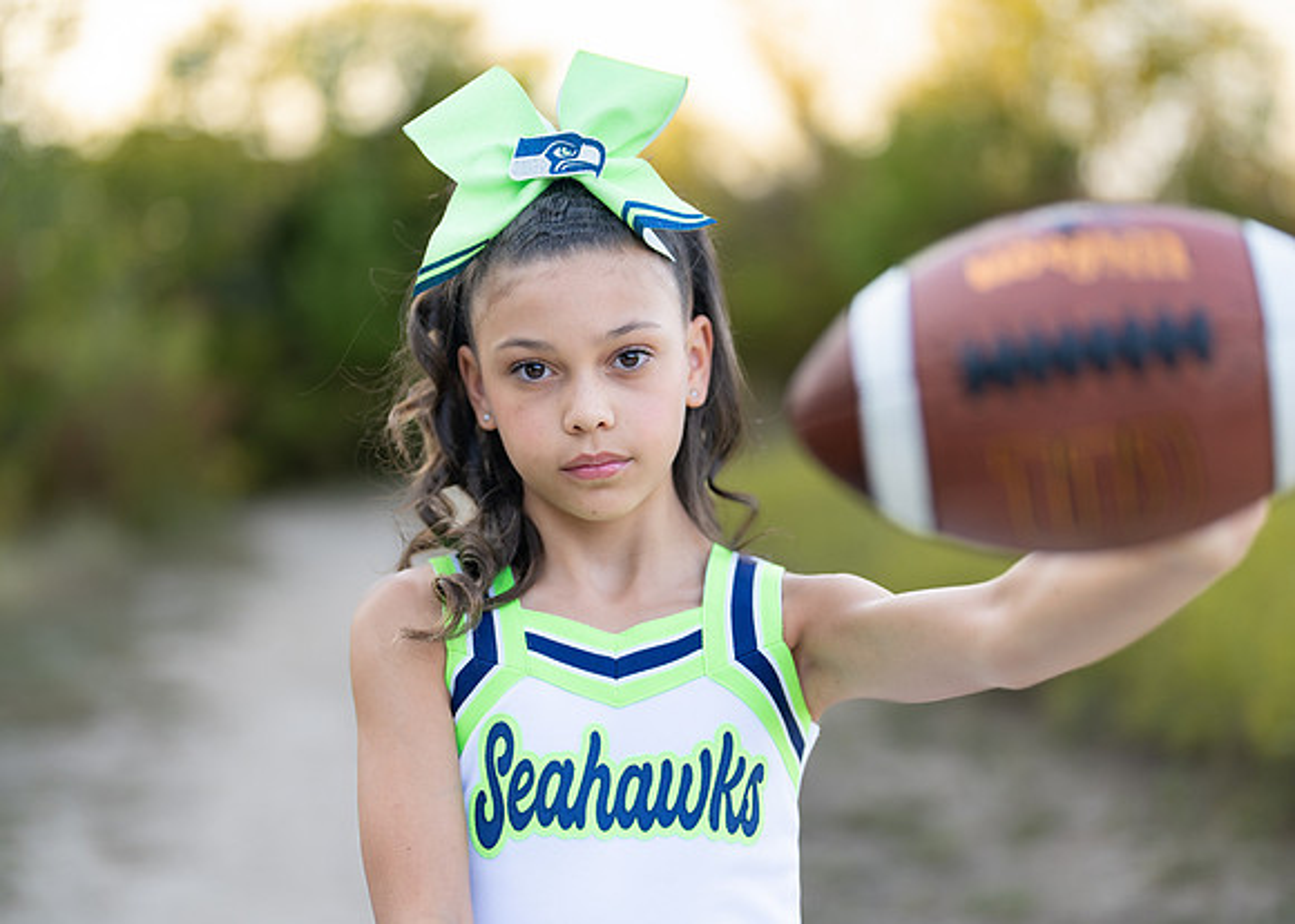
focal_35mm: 62
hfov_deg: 31.7
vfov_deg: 22.9
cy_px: 496
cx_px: 629
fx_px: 2282
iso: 100
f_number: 1.2
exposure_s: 1/1250
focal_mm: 50
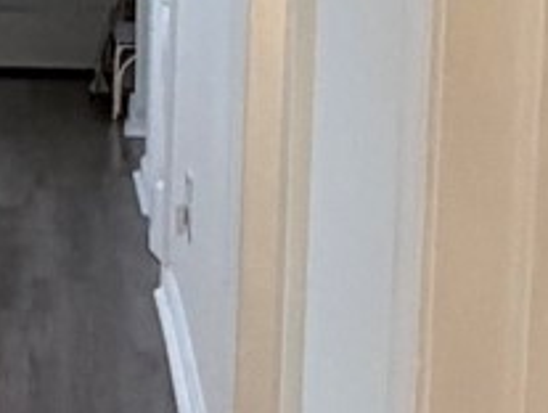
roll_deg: +2.5
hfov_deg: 11.4
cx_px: -1070
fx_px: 1713
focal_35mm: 108
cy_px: 34
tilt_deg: -4.7
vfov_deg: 13.6
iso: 320
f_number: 2.2
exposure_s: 1/120
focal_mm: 2.22
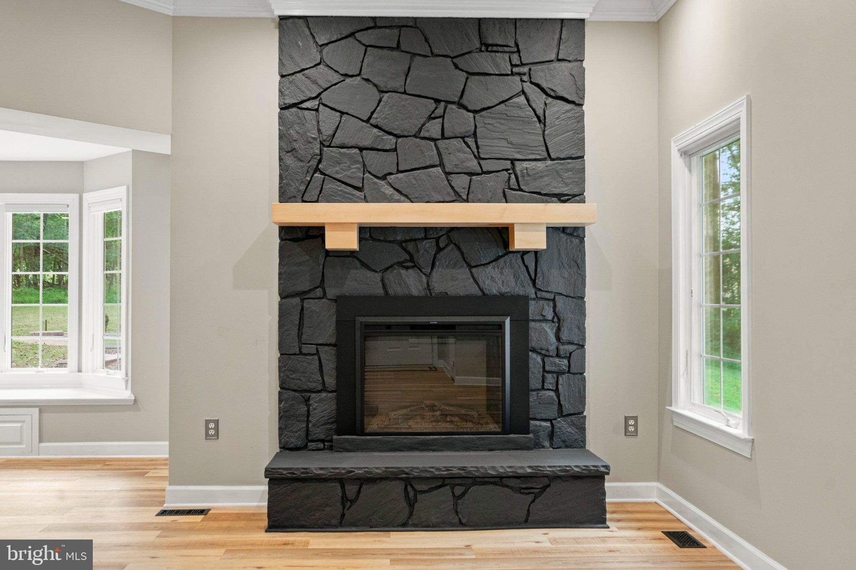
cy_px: 285
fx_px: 832
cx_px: 428
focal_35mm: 35
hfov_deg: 54.4
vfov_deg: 37.8
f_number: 5
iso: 800
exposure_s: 1/640
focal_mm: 35
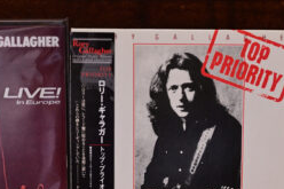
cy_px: 152
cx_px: 178
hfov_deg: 15.9
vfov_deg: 10.6
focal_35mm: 129
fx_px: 1017
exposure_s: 1/60
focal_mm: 50
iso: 1800
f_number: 2.8
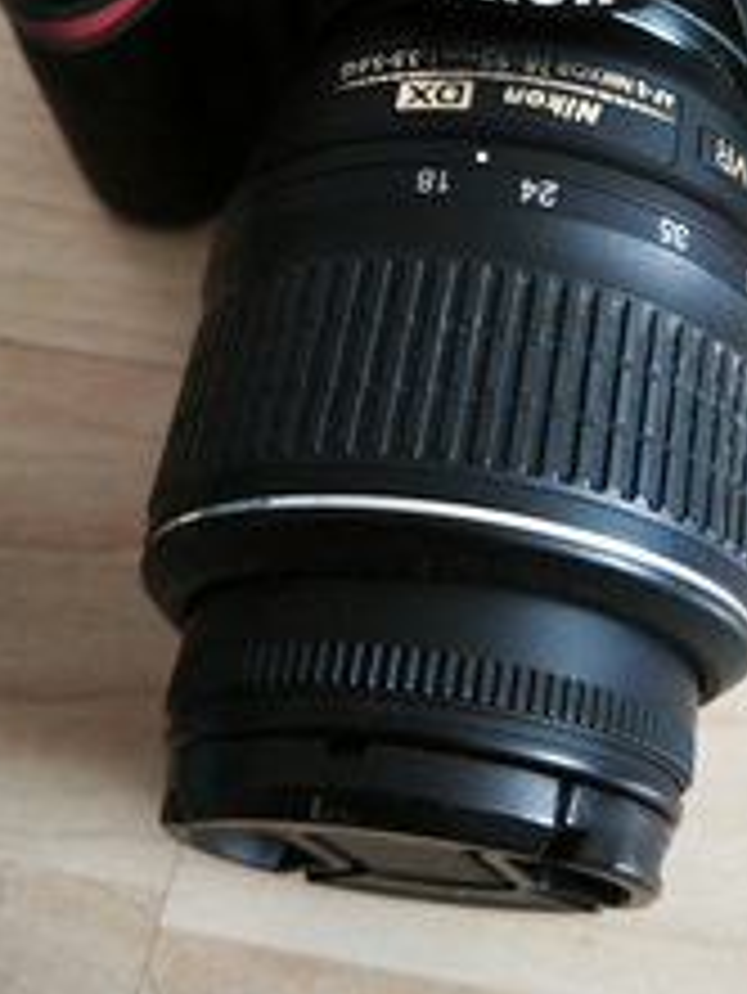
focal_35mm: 52
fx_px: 1495
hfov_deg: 27.6
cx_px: 583
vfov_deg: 35.5
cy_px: 180
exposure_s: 1/33.3
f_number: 1.7
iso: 1250
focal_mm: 5.35
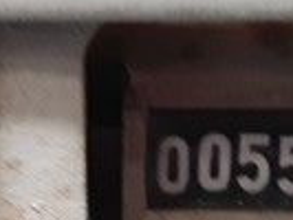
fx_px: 1034
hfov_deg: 16.1
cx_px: 200
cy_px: 330
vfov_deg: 11.6
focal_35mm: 122
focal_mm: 2.91
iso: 400
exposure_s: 1/24
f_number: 1.9
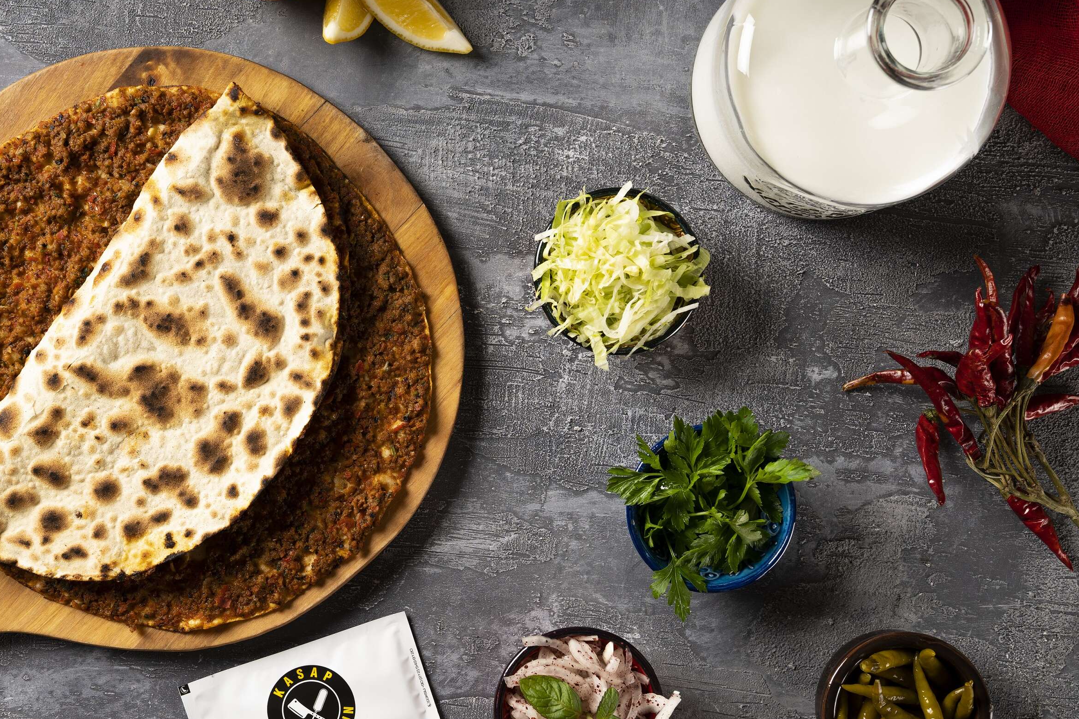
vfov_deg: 27.0
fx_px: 1498
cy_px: 346
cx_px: 393
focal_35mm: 50
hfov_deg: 39.3
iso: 50
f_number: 8
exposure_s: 1/200
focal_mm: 39
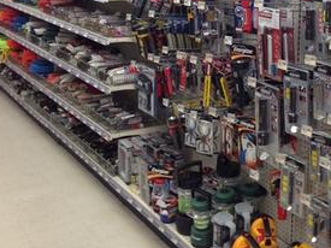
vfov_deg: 25.5
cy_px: 39
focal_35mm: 56
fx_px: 535
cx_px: 247
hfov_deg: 33.7
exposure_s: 1/20
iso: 64
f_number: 2.4
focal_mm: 4.12
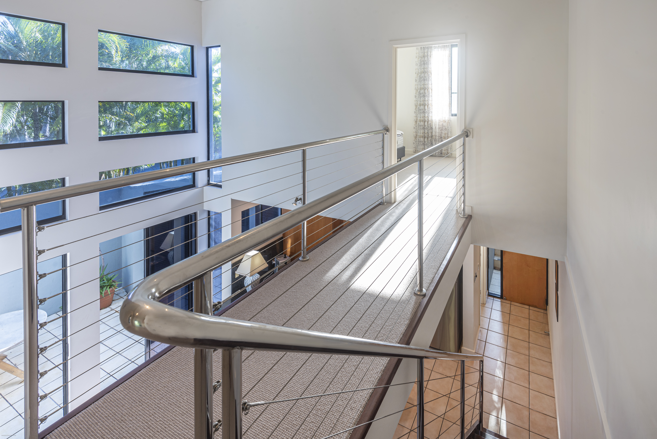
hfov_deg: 96.7
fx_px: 292
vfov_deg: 73.8
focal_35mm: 16
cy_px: 220
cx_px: 328
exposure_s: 1/5
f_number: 10
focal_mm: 16
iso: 100
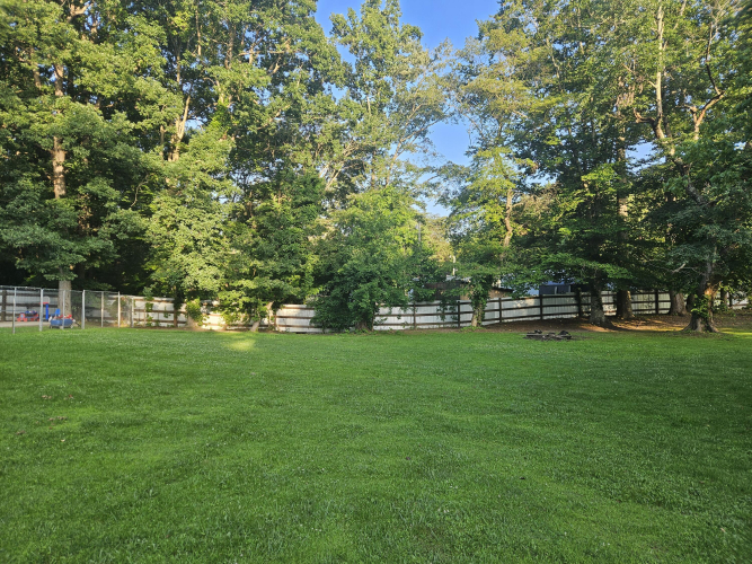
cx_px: 376
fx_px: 500
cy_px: 282
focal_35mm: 23
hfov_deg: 73.9
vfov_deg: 58.9
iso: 25
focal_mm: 5.4
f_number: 1.8
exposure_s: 1/232
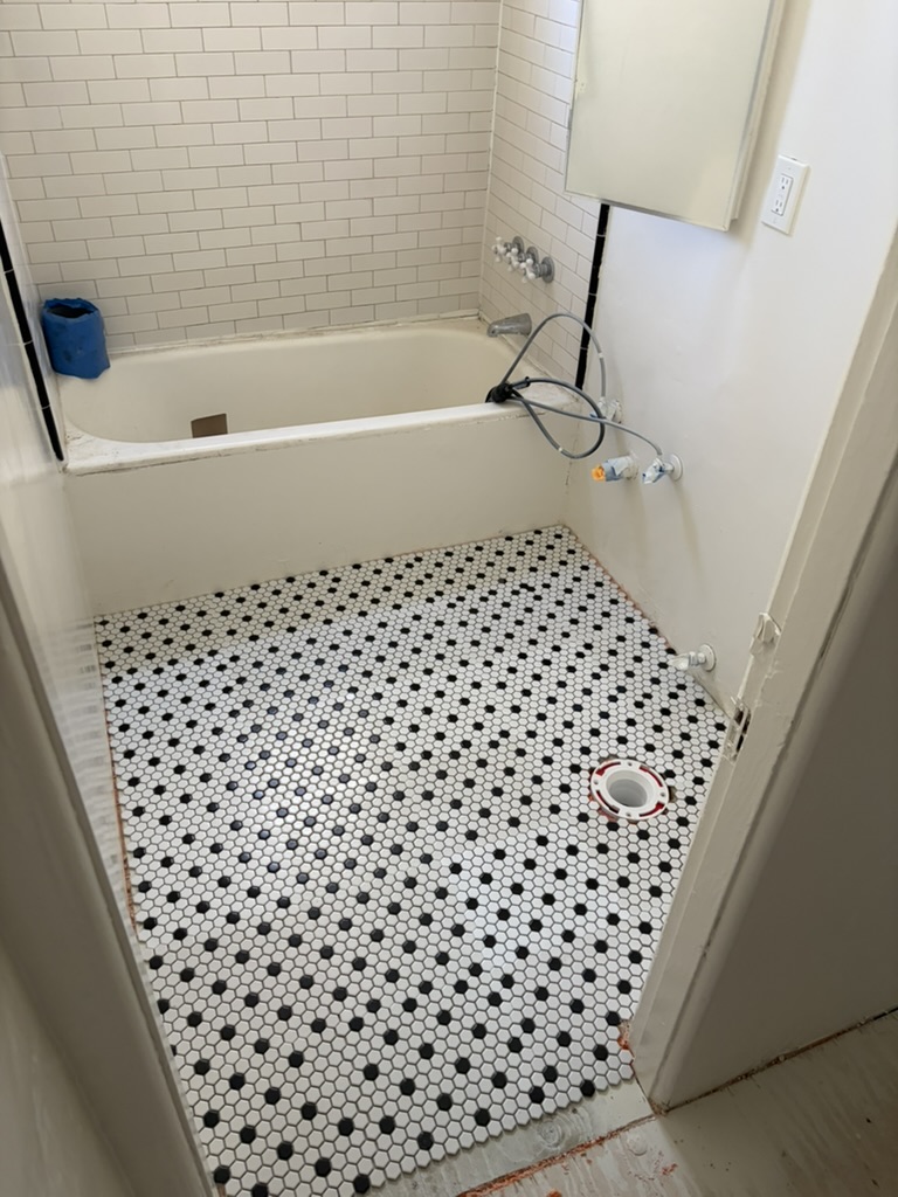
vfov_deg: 67.3
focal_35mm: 26
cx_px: 449
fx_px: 899
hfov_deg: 53.1
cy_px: 598
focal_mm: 5.96
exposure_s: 1/60
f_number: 1.6
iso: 125
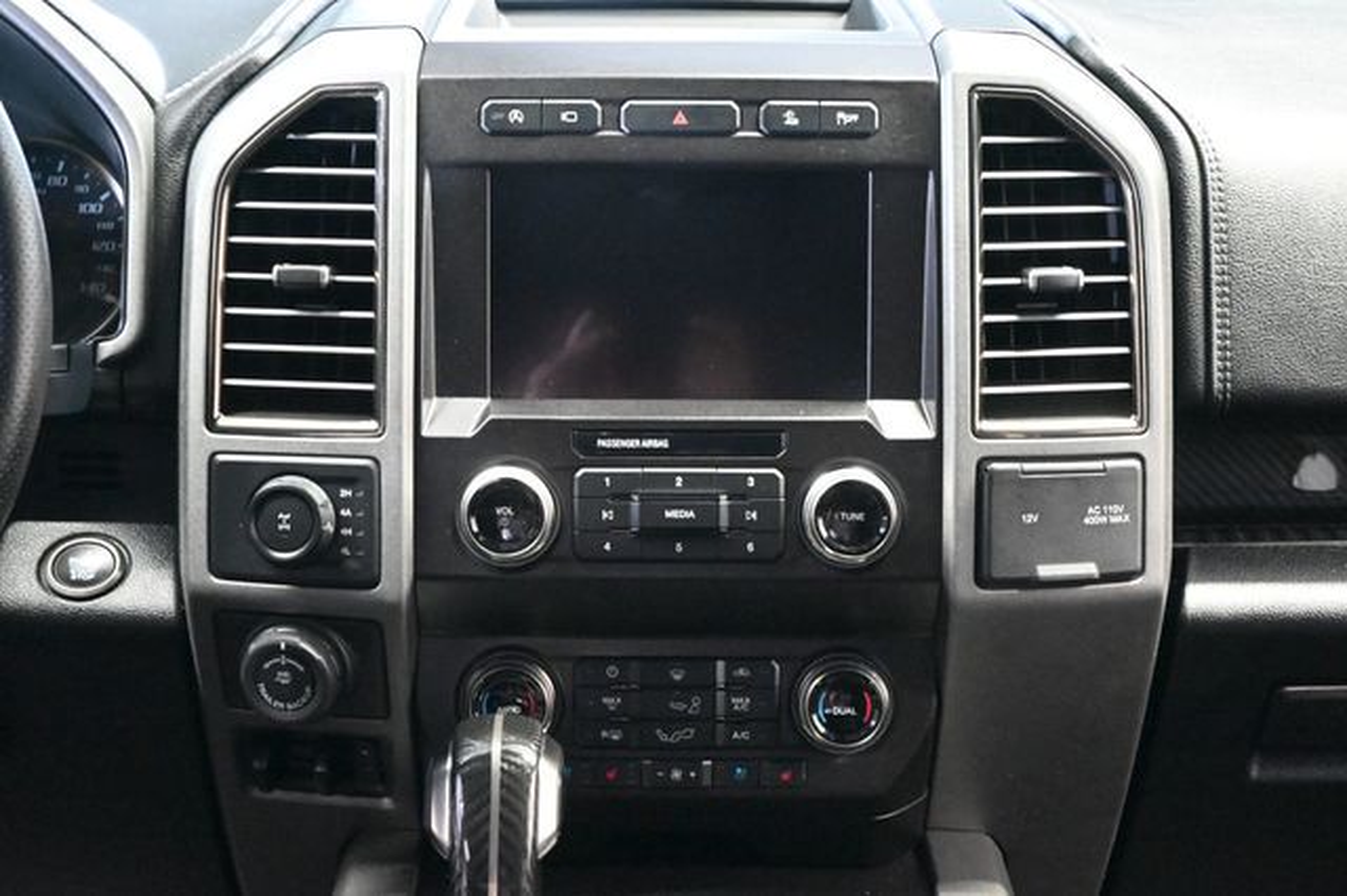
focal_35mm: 66
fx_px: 2468
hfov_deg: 30.5
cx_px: 674
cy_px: 448
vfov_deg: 20.6
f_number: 6
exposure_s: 1/10
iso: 12800
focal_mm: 44
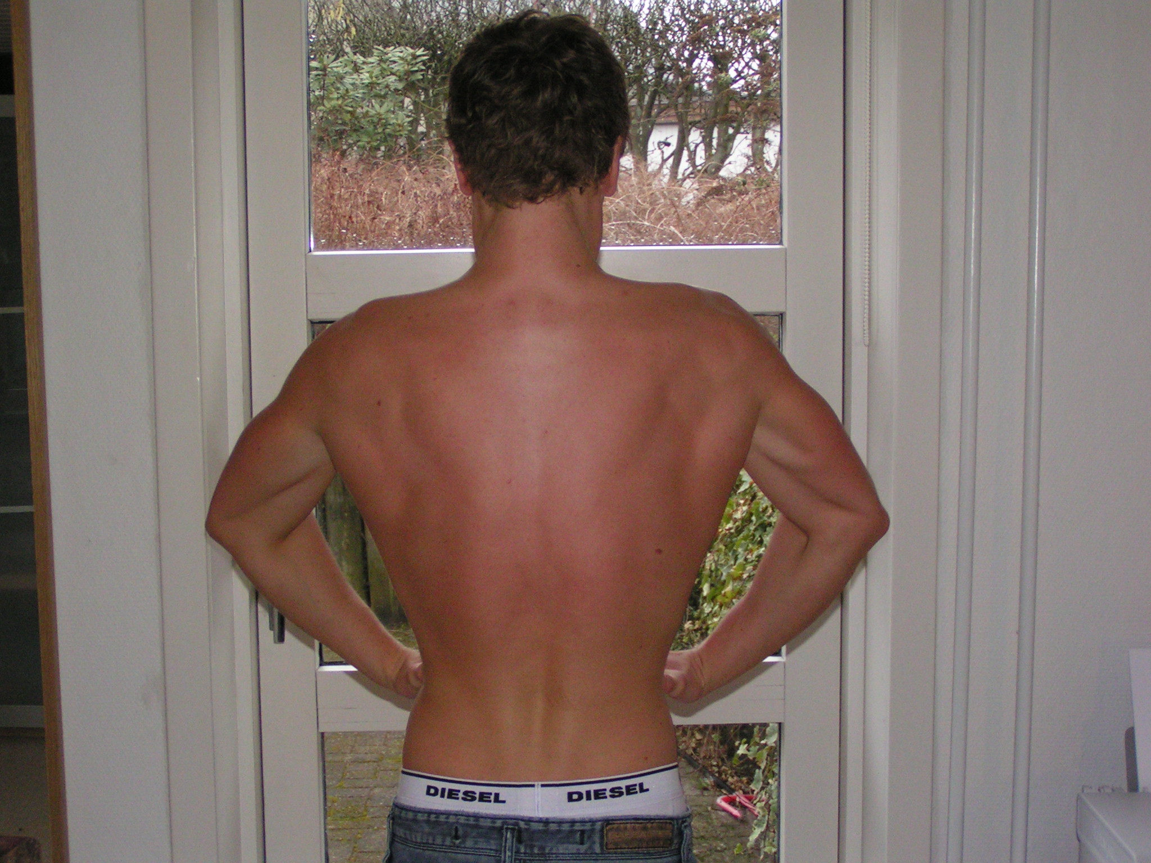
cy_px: 432
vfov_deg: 27.0
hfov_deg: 35.5
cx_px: 576
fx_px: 1796
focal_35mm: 54
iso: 200
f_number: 3.2
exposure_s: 1/60
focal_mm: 8.3
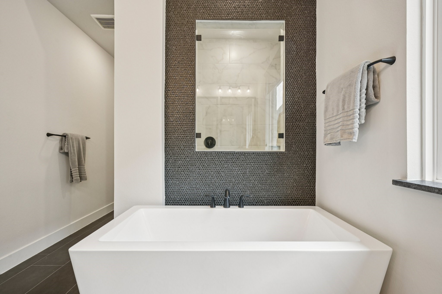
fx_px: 190
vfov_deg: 75.5
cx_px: 221
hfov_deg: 98.5
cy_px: 147
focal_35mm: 16
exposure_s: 1/25
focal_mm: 15.5
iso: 250
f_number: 9
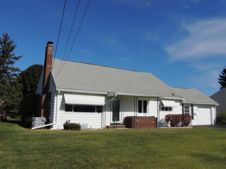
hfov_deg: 60.0
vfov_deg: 46.8
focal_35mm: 30
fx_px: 196
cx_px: 113
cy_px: 84
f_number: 4.4
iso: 100
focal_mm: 5.3
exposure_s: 1/1600
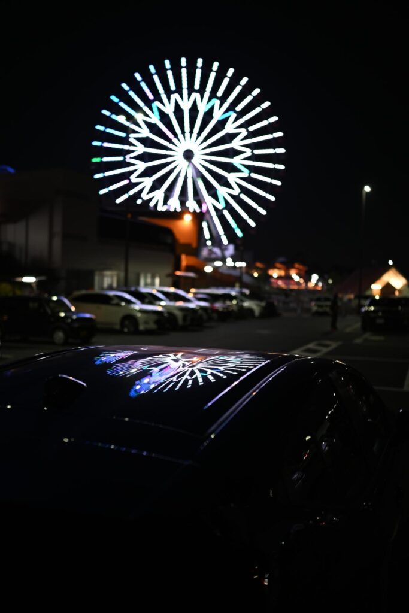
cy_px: 306
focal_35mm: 35
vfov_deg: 54.4
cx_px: 204
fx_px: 596
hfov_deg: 37.9
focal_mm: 35
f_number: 1.8
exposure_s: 1/40
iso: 450
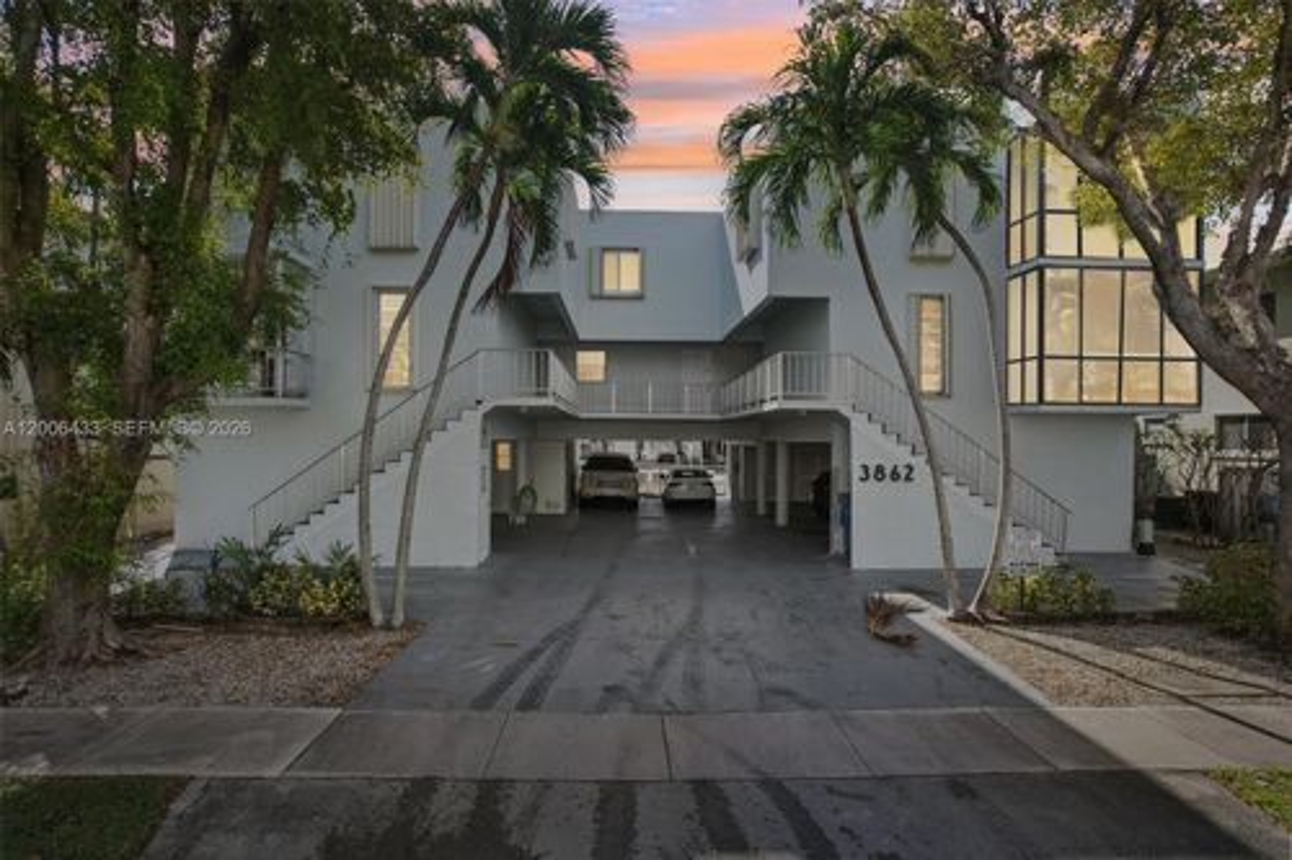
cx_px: 646
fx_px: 789
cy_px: 430
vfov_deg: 57.2
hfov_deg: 78.6
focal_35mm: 22
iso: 100
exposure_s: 1/160
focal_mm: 8.38
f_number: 2.8
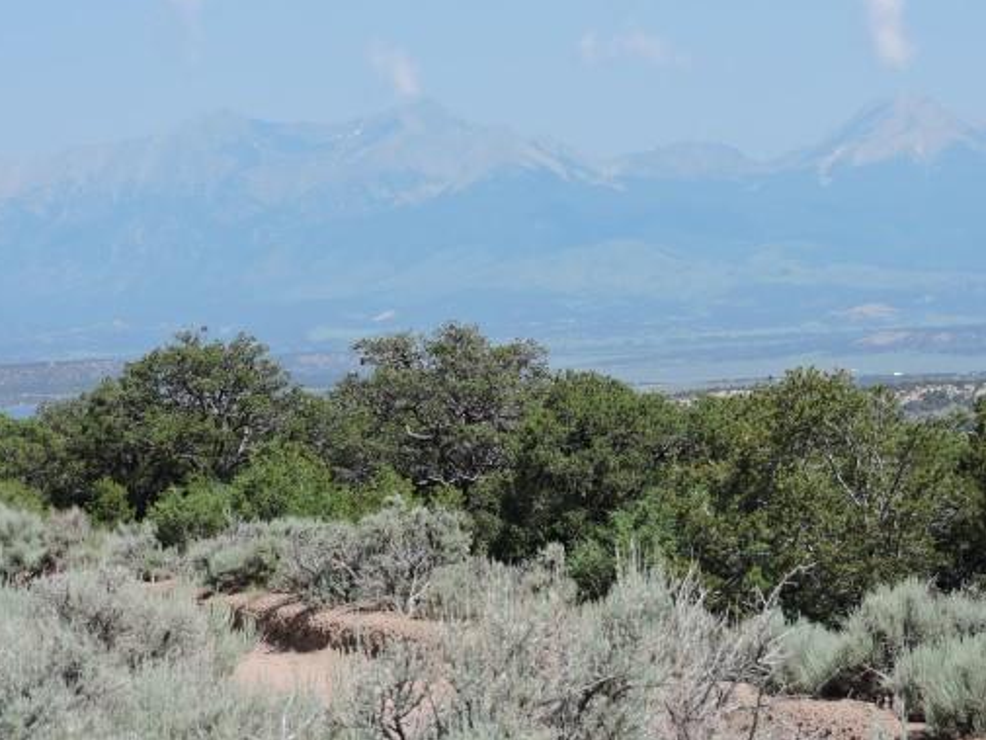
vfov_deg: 11.1
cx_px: 519
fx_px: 3789
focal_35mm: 133
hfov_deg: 14.8
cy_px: 275
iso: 100
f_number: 4.2
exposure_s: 1/640
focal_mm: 18.7
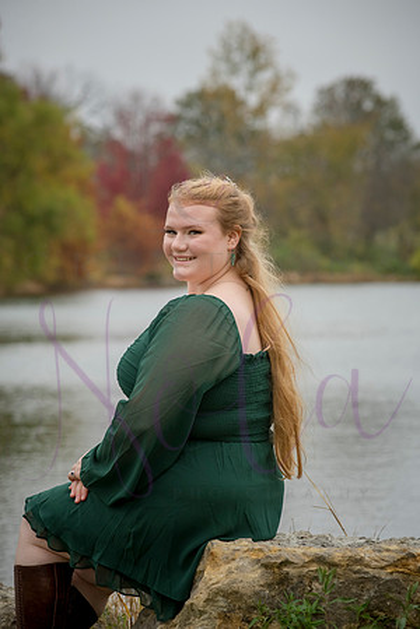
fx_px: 2362
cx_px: 210
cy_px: 314
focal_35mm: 135
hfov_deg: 10.2
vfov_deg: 15.2
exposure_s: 1/400
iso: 640
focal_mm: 135
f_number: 6.3
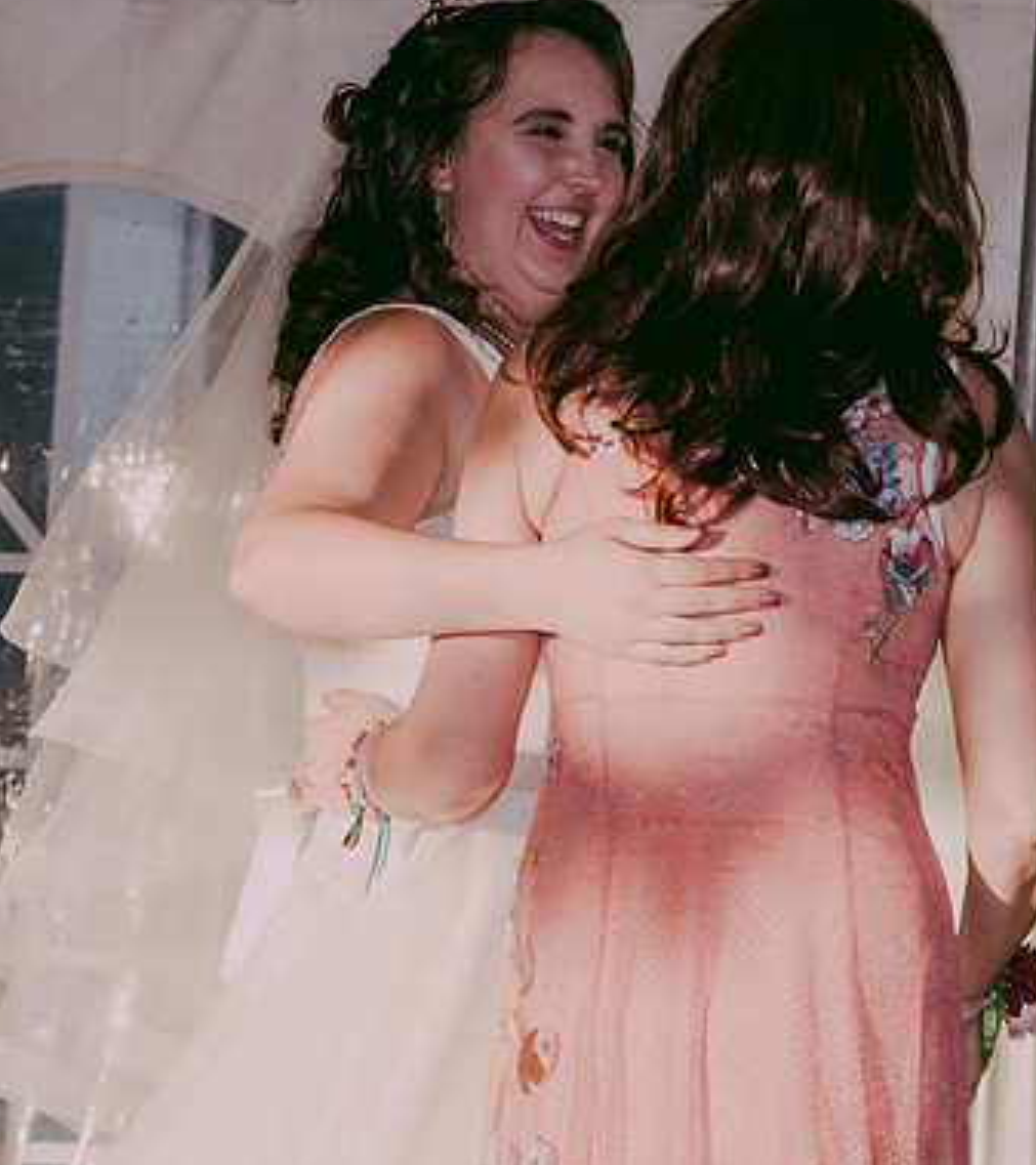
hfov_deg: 9.3
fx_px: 6378
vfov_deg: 10.4
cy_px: 407
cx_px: 477
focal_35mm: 177
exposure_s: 1/200
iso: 100
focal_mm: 55
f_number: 9
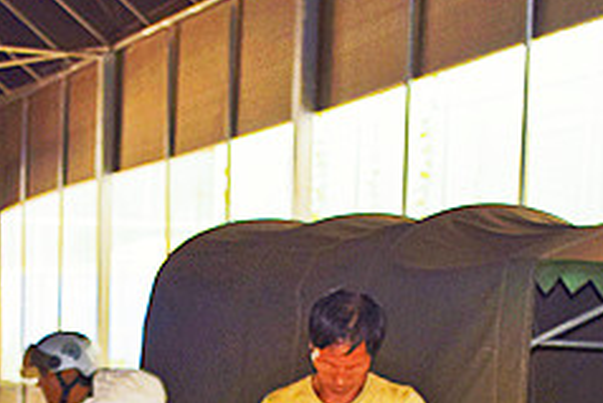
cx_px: 198
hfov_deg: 16.1
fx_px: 2128
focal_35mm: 127
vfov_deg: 10.5
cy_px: 570
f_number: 4
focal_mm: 28
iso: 400
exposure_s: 1/90
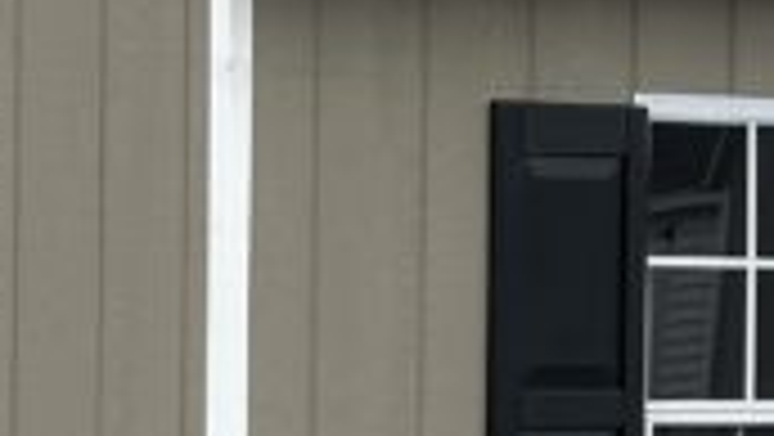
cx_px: 760
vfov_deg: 3.9
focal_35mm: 312
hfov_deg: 6.9
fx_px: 6407
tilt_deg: -3.9
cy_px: 324
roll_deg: -0.4
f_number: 1.78
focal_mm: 6.86
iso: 64
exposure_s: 1/355
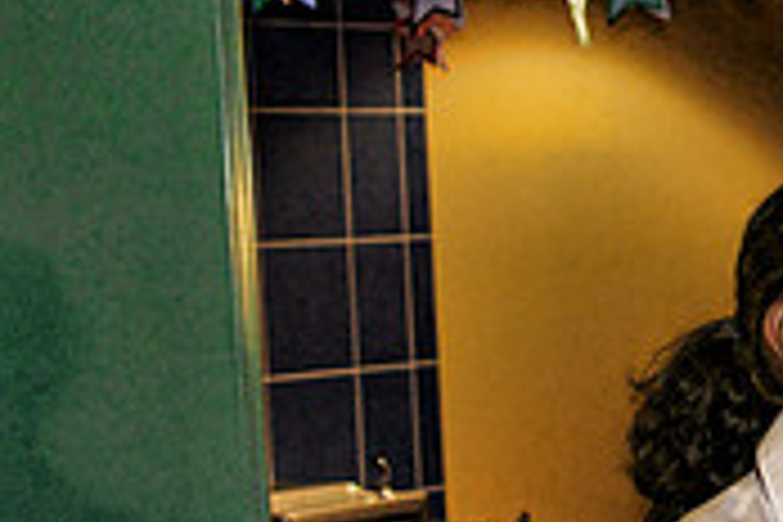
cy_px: 376
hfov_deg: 14.2
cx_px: 932
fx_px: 3045
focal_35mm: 140
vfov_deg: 9.8
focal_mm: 28
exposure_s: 1/60
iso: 800
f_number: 3.2
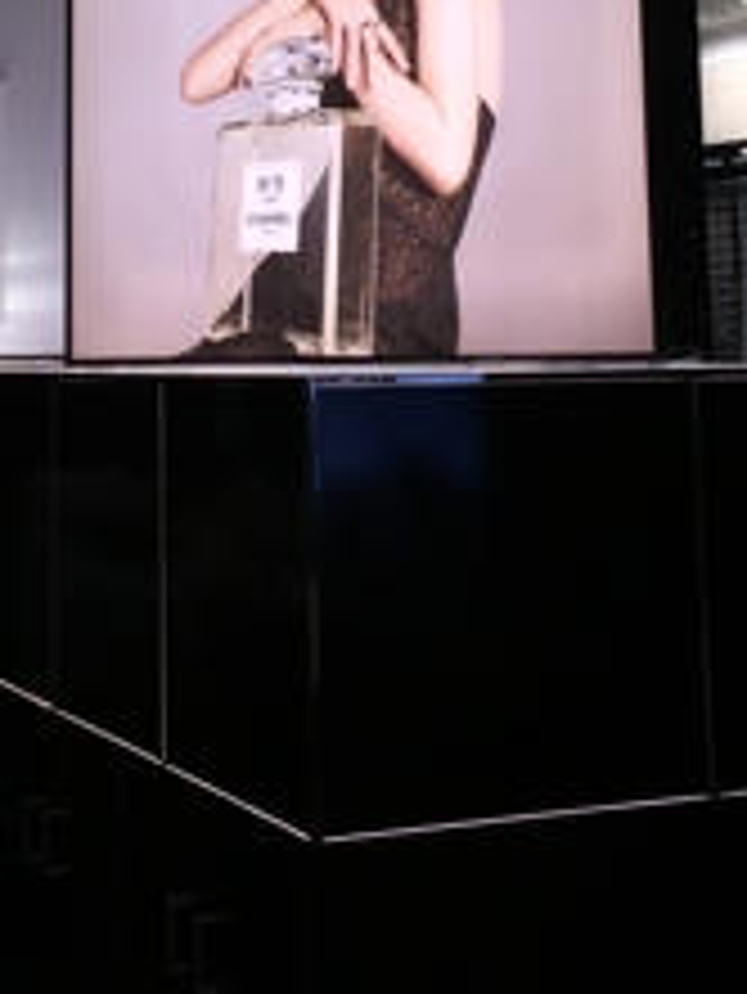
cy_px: 70
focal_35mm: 70
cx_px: 288
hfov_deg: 21.0
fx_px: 2012
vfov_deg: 26.7
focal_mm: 4.15
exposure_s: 1/30
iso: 50
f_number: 2.2
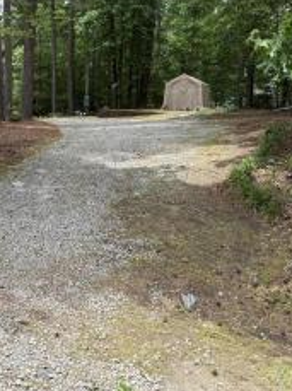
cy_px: 159
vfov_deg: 44.6
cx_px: 38
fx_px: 474
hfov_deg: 32.8
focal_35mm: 42
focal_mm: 6.76
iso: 80
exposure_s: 1/1230
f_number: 1.78
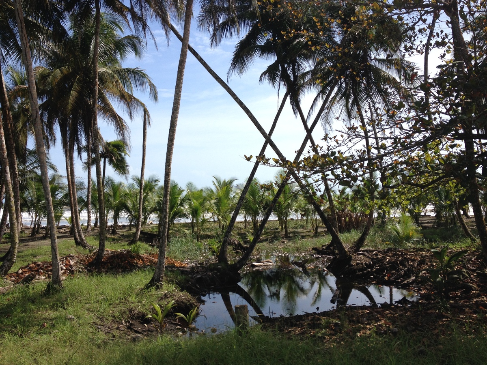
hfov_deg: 52.6
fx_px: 492
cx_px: 244
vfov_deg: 40.7
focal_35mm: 35
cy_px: 182
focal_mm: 4.28
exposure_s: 1/1727
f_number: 2.4
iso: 50
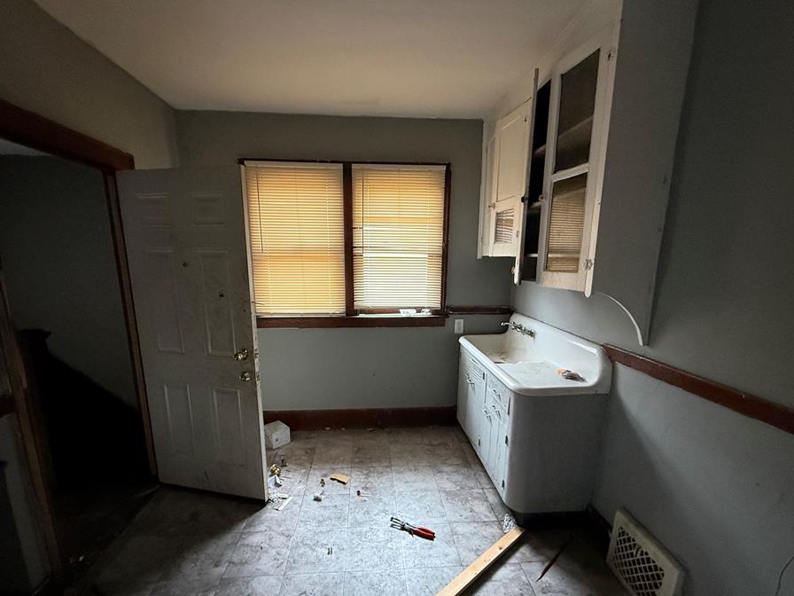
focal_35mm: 16
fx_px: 367
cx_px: 390
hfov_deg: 94.5
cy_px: 333
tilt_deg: -11.8
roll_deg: +0.2
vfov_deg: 77.8
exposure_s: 1/60
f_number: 2.2
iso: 500
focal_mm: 2.22
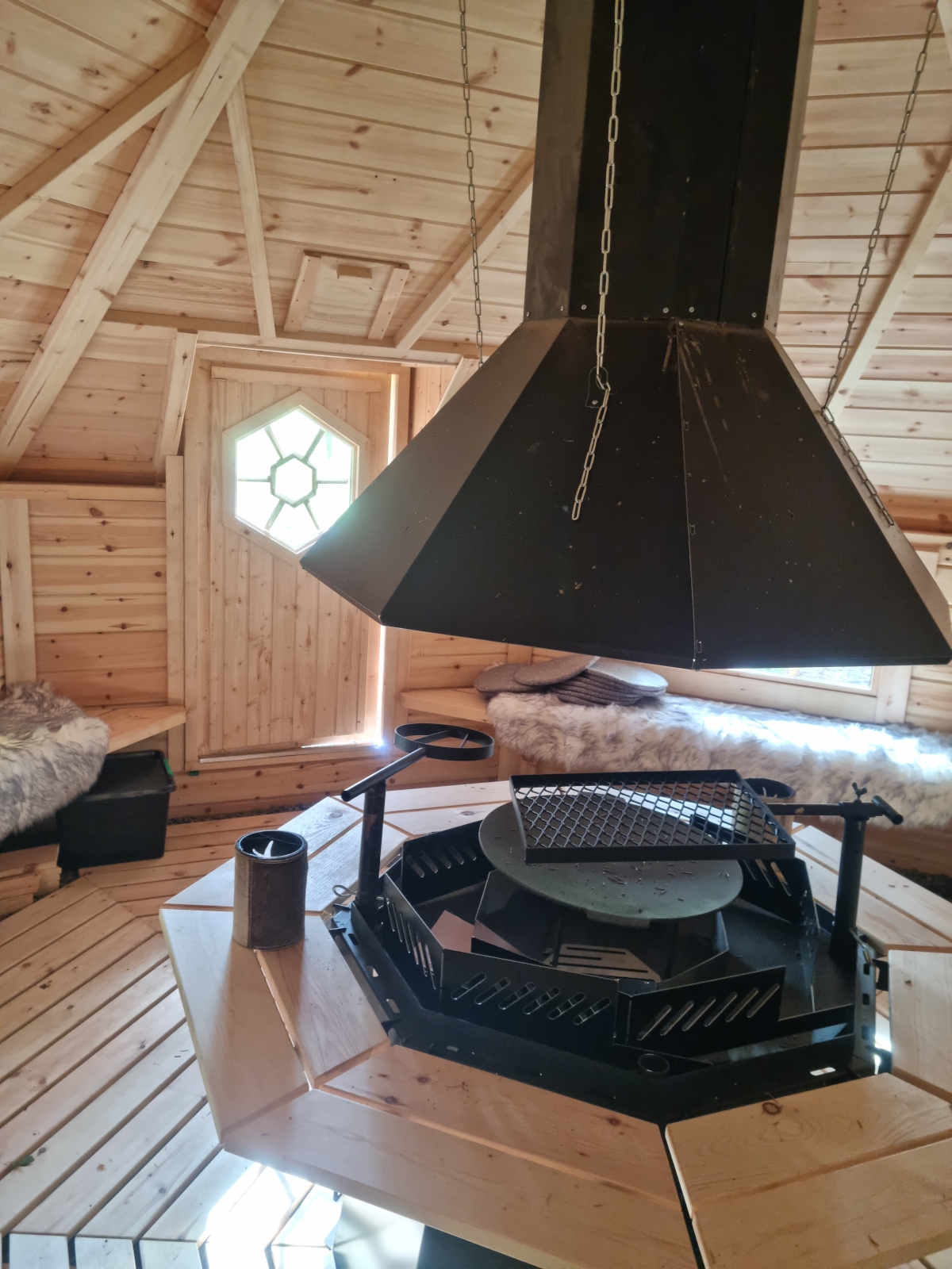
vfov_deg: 65.3
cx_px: 476
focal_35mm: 27
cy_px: 634
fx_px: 990
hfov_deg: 51.4
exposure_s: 1/50
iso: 250
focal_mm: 5.9
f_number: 2
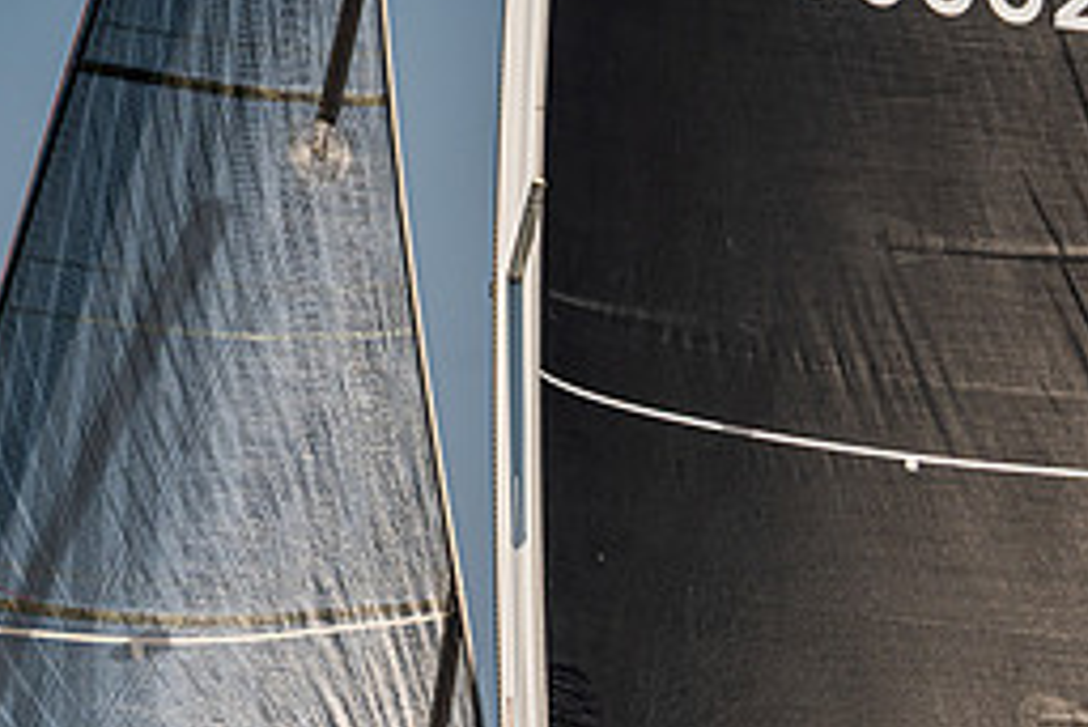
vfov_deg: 2.5
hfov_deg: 3.7
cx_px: 858
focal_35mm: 560
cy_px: 805
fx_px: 16933
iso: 500
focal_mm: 240
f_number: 8
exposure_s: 1/2500
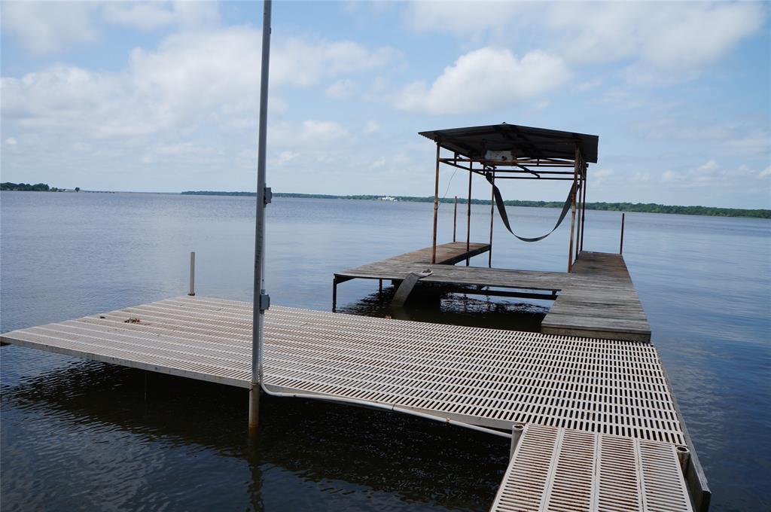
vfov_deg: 47.8
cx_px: 386
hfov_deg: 67.4
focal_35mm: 27
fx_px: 578
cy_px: 256
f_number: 13
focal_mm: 18
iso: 200
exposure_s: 1/400
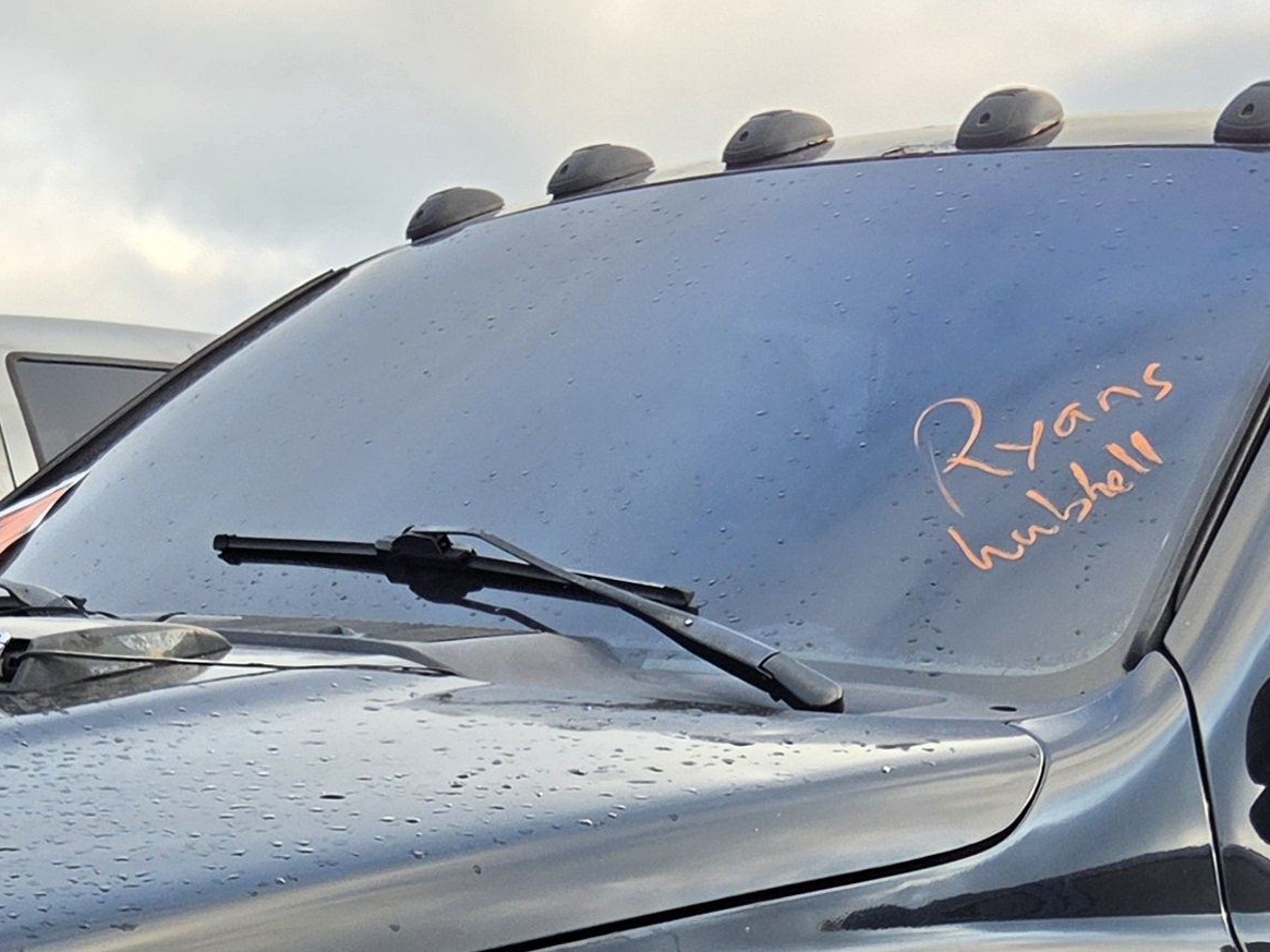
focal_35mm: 79
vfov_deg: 17.2
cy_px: 1347
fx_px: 2897
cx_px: 545
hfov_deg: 24.7
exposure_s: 1/1202
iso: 80
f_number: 1.8
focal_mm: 5.4
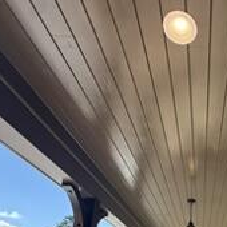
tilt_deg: +14.4
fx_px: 260
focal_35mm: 35
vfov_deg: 41.9
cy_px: 219
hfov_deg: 41.5
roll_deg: -0.6
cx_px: 223
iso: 50
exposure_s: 1/424
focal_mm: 2.22
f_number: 2.2
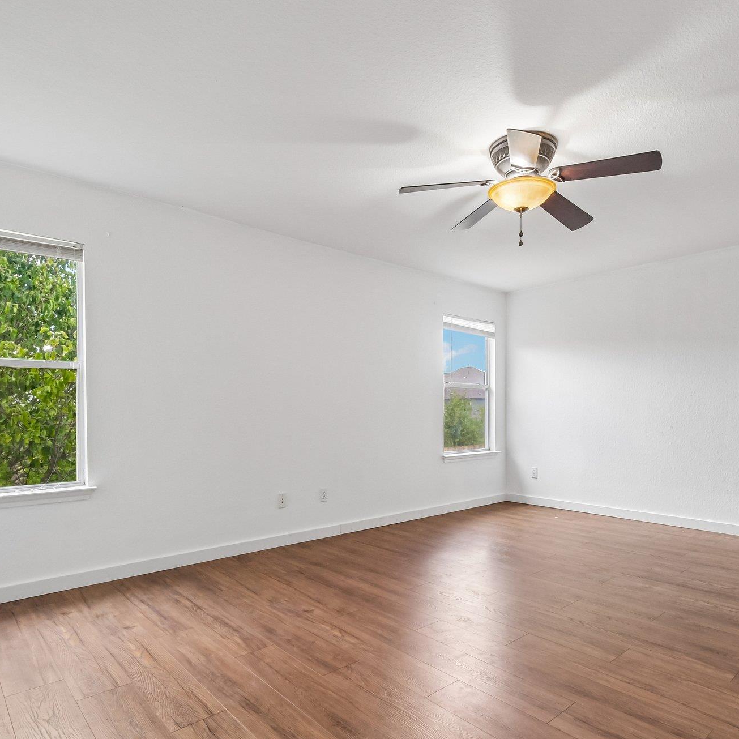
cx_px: 392
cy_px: 366
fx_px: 483
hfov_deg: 74.8
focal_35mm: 20
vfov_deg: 74.8
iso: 800
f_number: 8
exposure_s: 1/13
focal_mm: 10
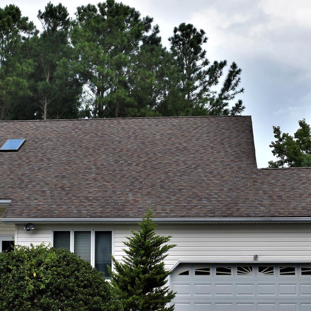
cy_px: 189
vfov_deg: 22.7
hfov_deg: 22.7
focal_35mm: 76
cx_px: 135
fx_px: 773
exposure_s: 1/200
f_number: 9
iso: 100
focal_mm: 26
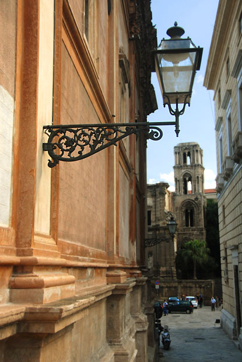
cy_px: 181
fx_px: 483
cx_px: 121
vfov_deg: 41.1
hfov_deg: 28.1
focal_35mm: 48
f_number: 4.5
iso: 400
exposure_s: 1/500
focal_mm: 32
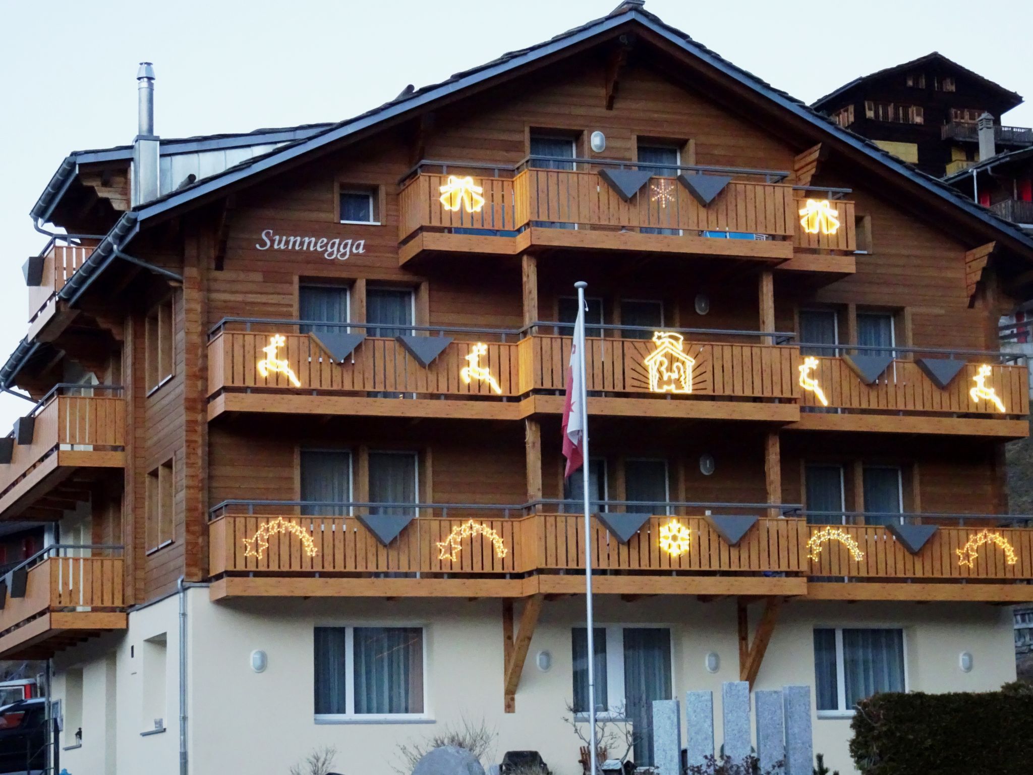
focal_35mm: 73
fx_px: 2178
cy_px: 388
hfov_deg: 26.7
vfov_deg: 20.2
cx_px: 516
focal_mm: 12.42
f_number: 5
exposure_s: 1/60
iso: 800
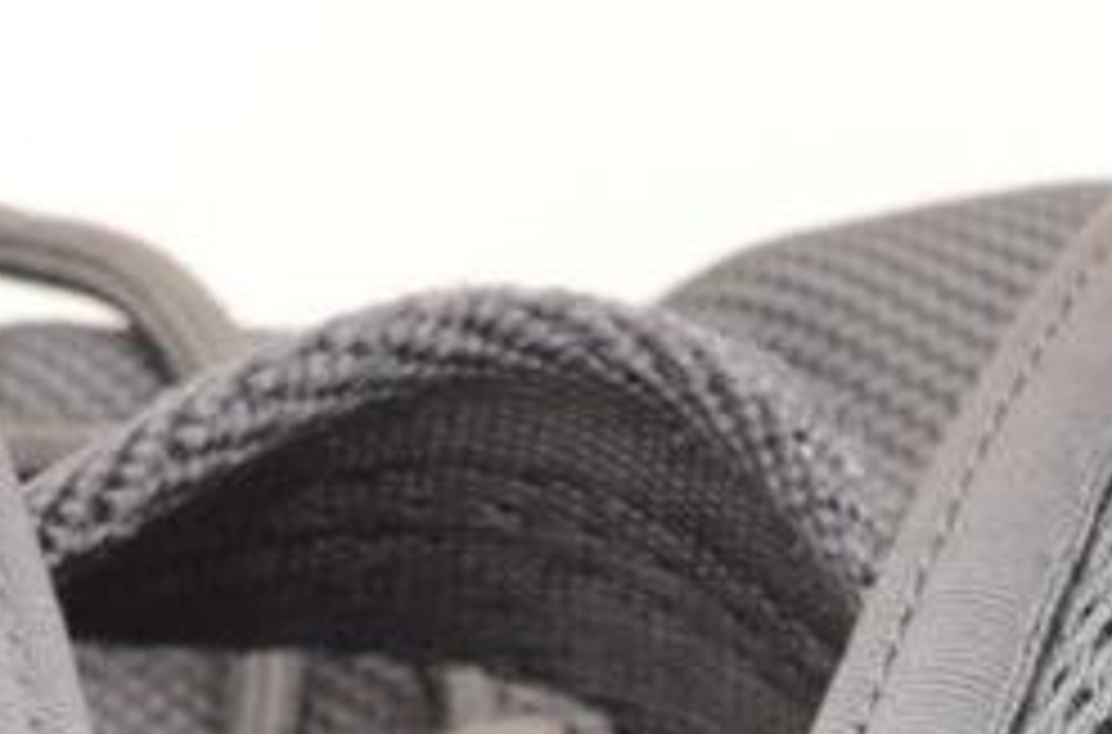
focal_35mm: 428
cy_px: 2078
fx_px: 13178
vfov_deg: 3.1
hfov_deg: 4.8
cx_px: 396
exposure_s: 1/160
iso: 1600
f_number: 8
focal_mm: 44
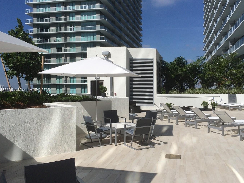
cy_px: 90
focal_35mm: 34
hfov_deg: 53.8
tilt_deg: -0.8
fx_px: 240
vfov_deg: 41.8
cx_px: 136
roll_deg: -0.5
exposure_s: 1/5882
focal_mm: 4.15
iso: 32
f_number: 2.2
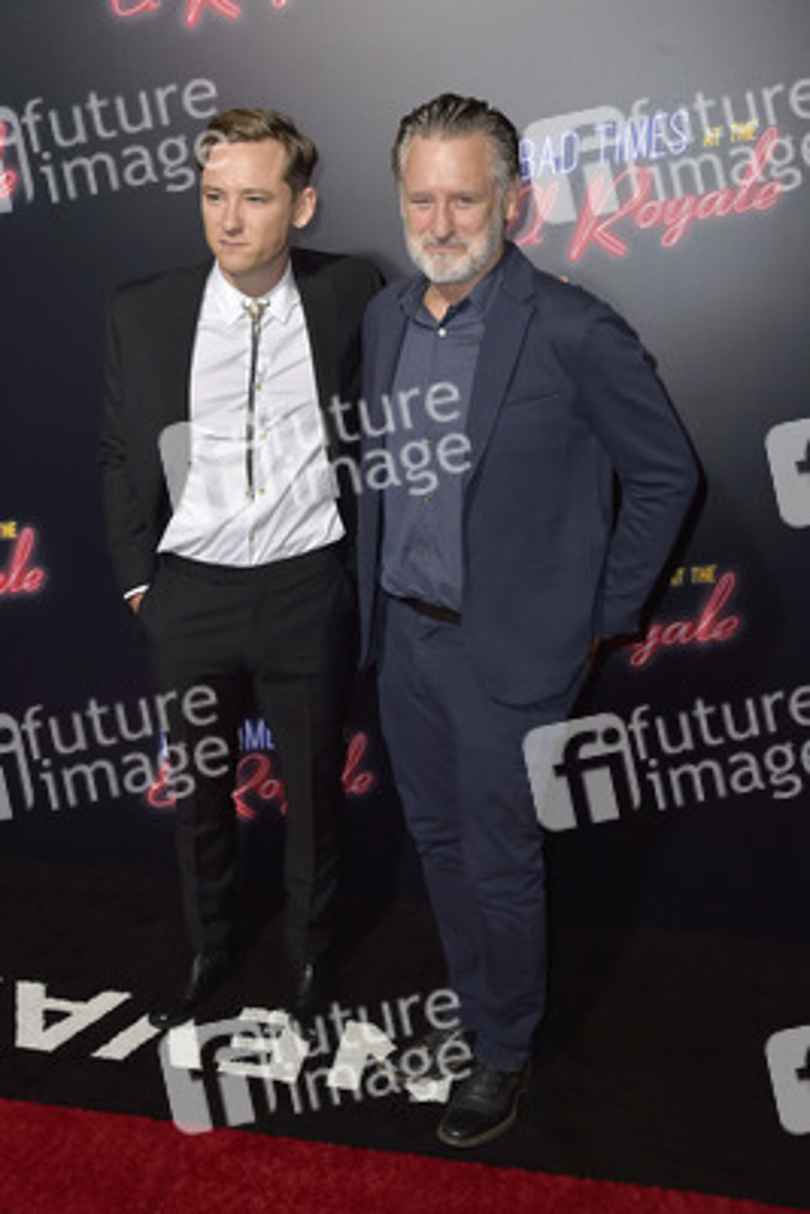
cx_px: 405
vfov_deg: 58.7
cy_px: 607
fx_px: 1079
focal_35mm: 32
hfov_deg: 41.1
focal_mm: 32
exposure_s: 1/250
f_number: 6.3
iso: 250
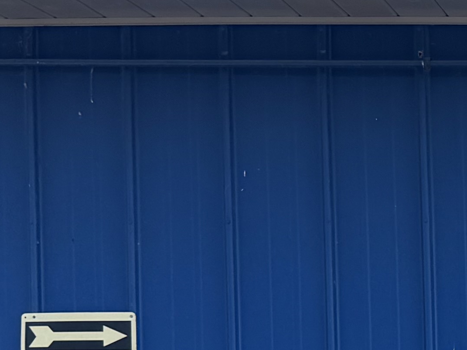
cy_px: 483
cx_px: 881
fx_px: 1727
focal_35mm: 128
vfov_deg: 11.2
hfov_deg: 13.5
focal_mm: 6.76
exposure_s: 1/1597
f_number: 1.78
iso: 80
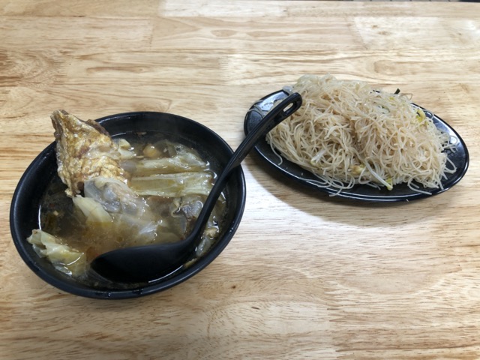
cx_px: 240
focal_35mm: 28
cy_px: 180
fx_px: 388
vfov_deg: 49.7
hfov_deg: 63.4
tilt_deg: -55.6
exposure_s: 1/20
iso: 40
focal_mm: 3.99
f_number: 1.8
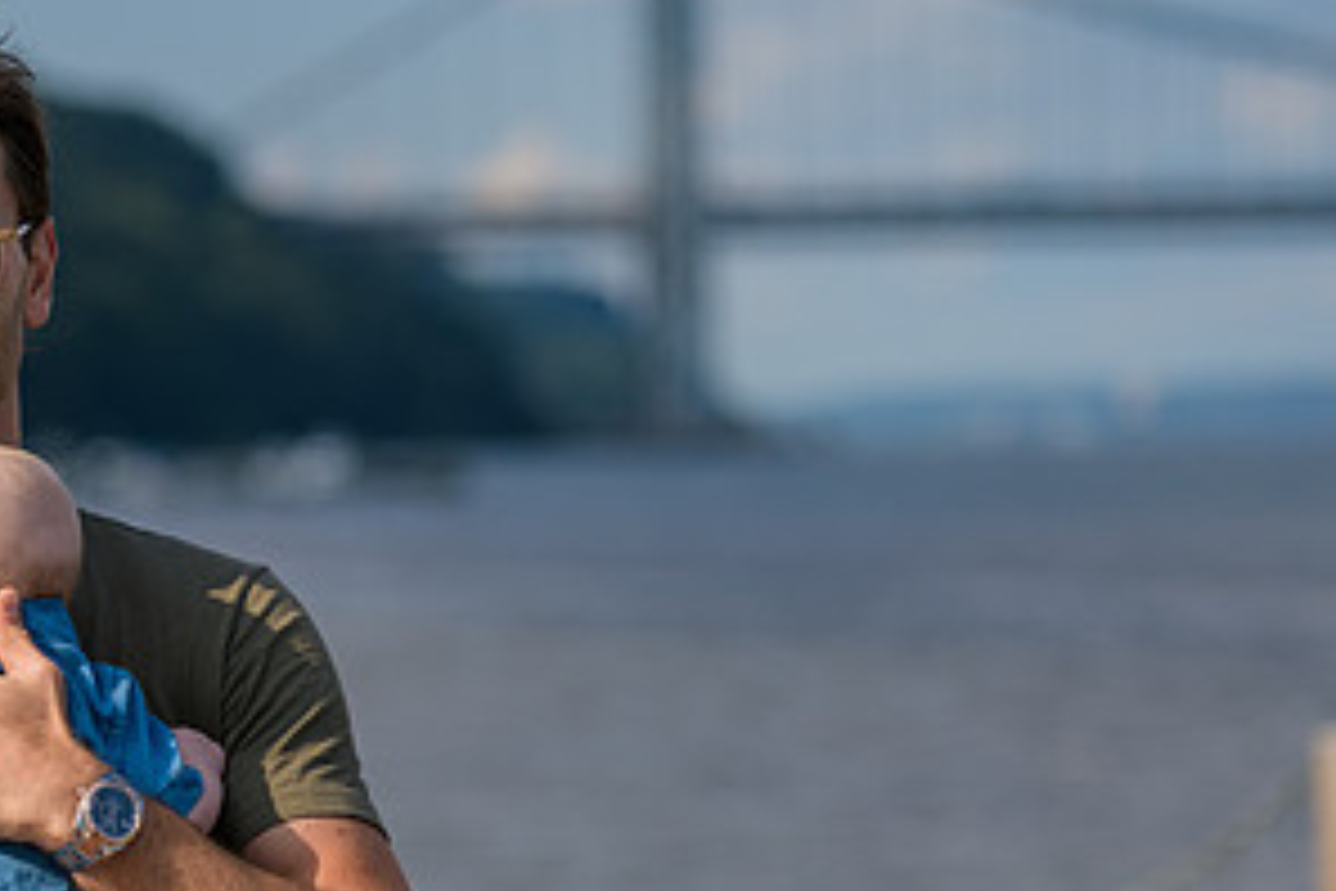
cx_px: 373
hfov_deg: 10.3
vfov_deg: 6.9
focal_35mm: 199
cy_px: 650
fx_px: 7385
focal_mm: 102
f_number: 3.2
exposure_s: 1/4000
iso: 200
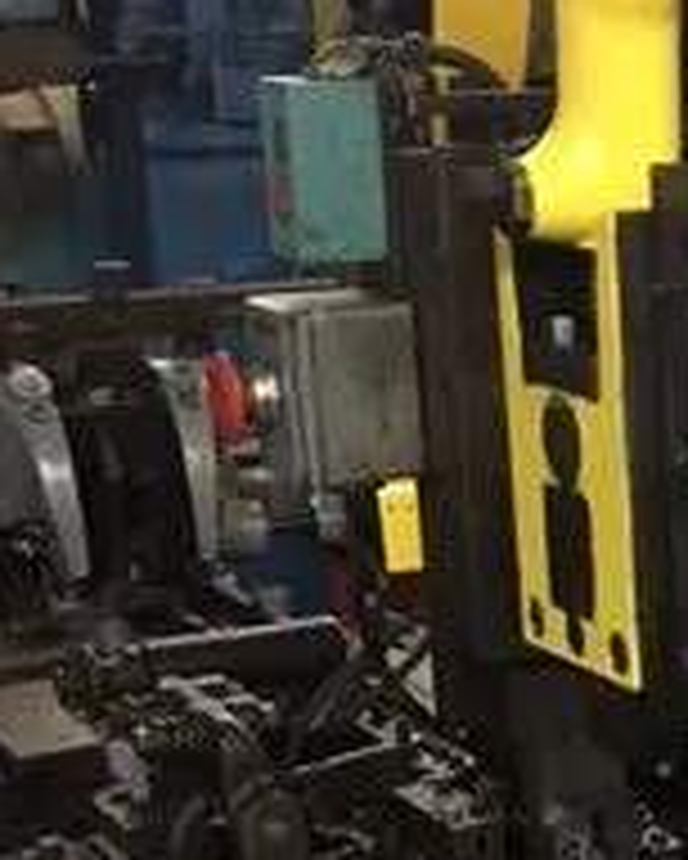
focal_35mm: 95
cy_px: 860
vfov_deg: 19.6
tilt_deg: -18.2
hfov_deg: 15.7
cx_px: 778
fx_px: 2416
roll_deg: +2.1
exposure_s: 1/15
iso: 320
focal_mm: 4.15
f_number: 2.2
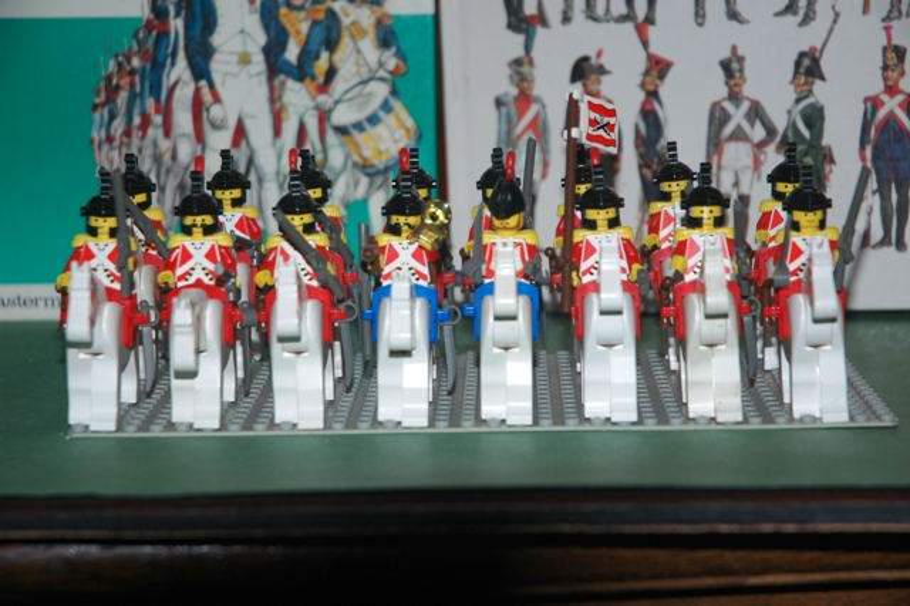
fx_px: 2653
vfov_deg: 13.0
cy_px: 303
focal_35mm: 105
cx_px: 455
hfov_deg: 19.5
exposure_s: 1/60
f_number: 4.5
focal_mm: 70
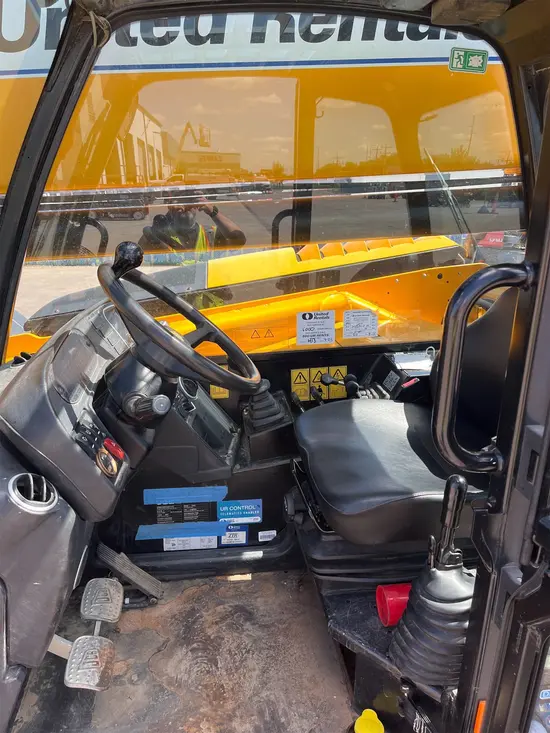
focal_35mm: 26
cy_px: 366
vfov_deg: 67.3
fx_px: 551
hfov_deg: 53.1
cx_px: 275
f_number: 1.6
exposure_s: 1/602
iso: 50
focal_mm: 5.1
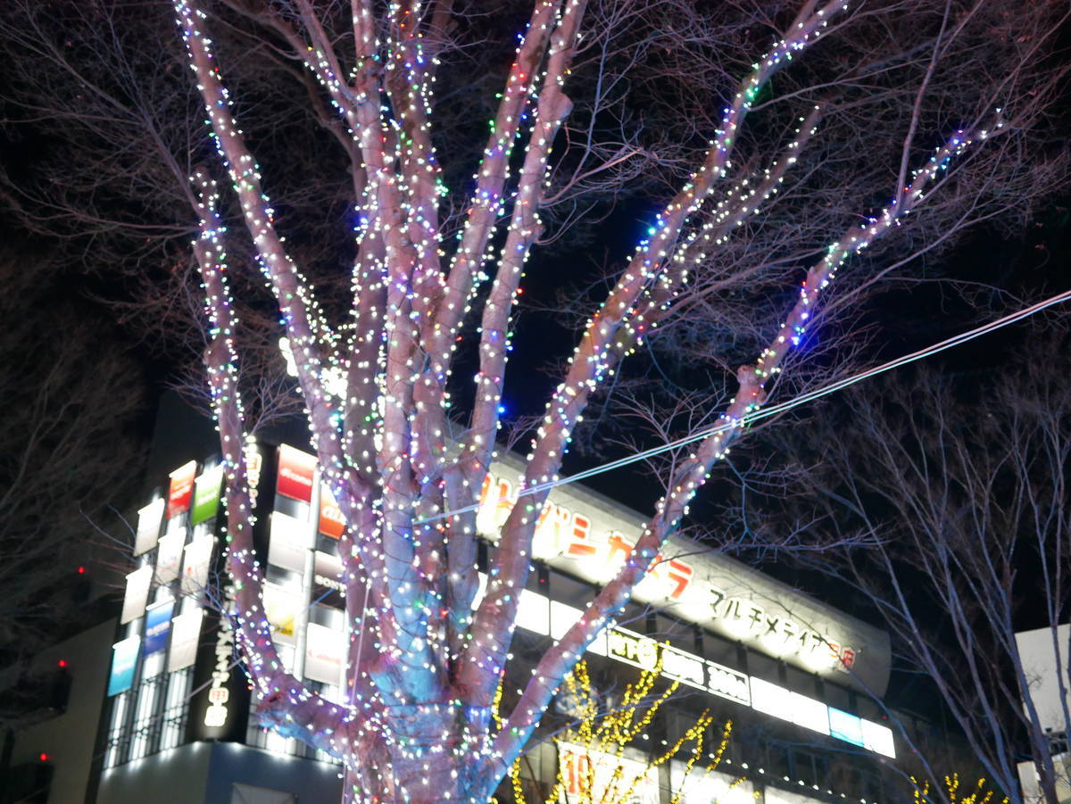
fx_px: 1238
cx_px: 536
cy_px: 402
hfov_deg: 46.8
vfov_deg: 36.0
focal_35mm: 40
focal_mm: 20
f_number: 1.7
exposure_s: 1/60
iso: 1000
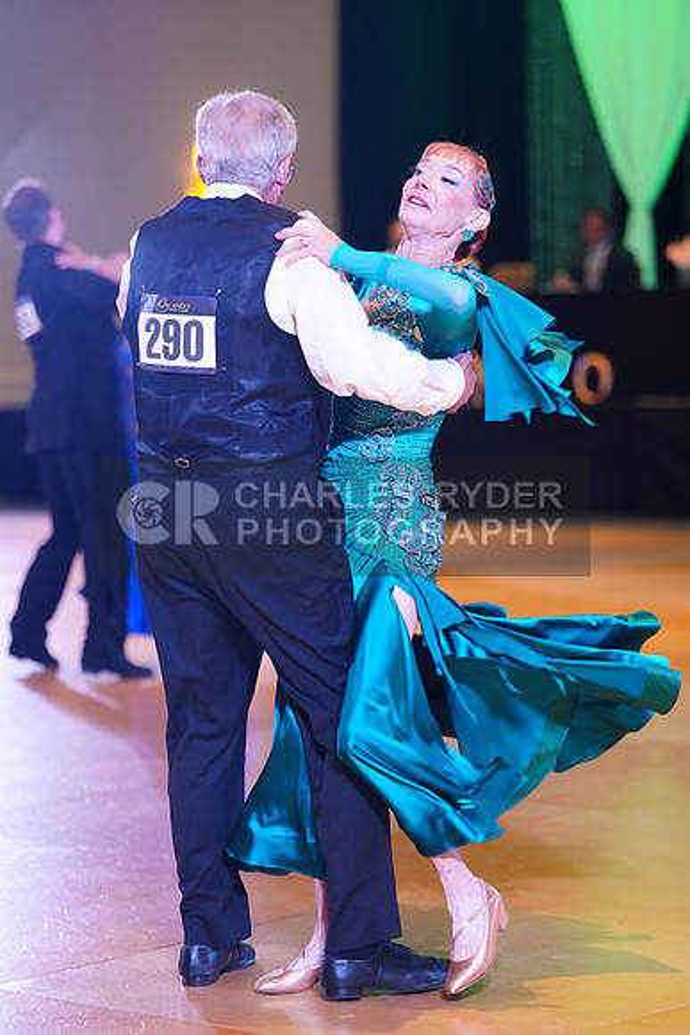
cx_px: 345
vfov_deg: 18.1
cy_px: 518
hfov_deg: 12.1
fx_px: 3247
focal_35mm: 113
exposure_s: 1/400
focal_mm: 113
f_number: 2.8
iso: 5000
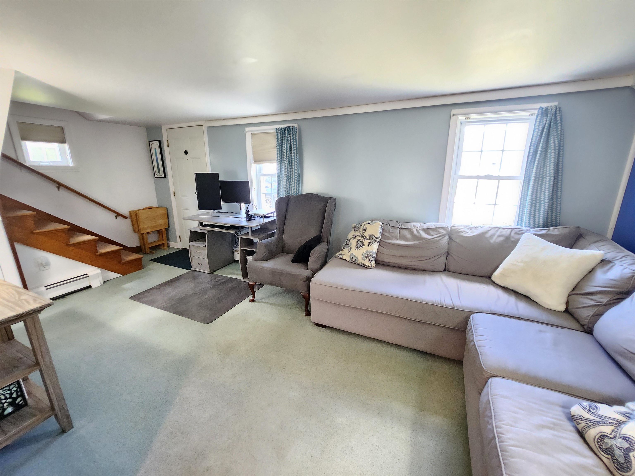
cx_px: 318
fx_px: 238
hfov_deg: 106.2
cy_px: 238
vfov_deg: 89.9
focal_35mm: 13
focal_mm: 1.7
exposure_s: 1/30
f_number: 2.2
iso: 640
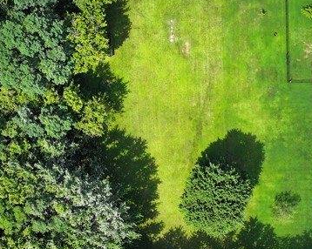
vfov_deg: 22.7
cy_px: 92
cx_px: 153
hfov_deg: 28.3
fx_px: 618
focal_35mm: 67
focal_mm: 12.29
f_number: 2.8
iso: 100
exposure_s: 1/1000
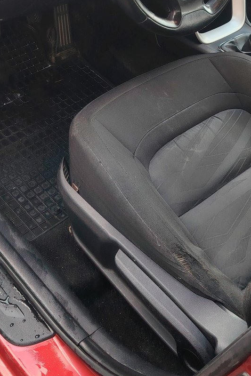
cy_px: 65
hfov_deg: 26.9
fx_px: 523
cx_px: 166
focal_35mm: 50
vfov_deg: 37.9
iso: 123
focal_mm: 5.25
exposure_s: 1/50
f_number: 1.75
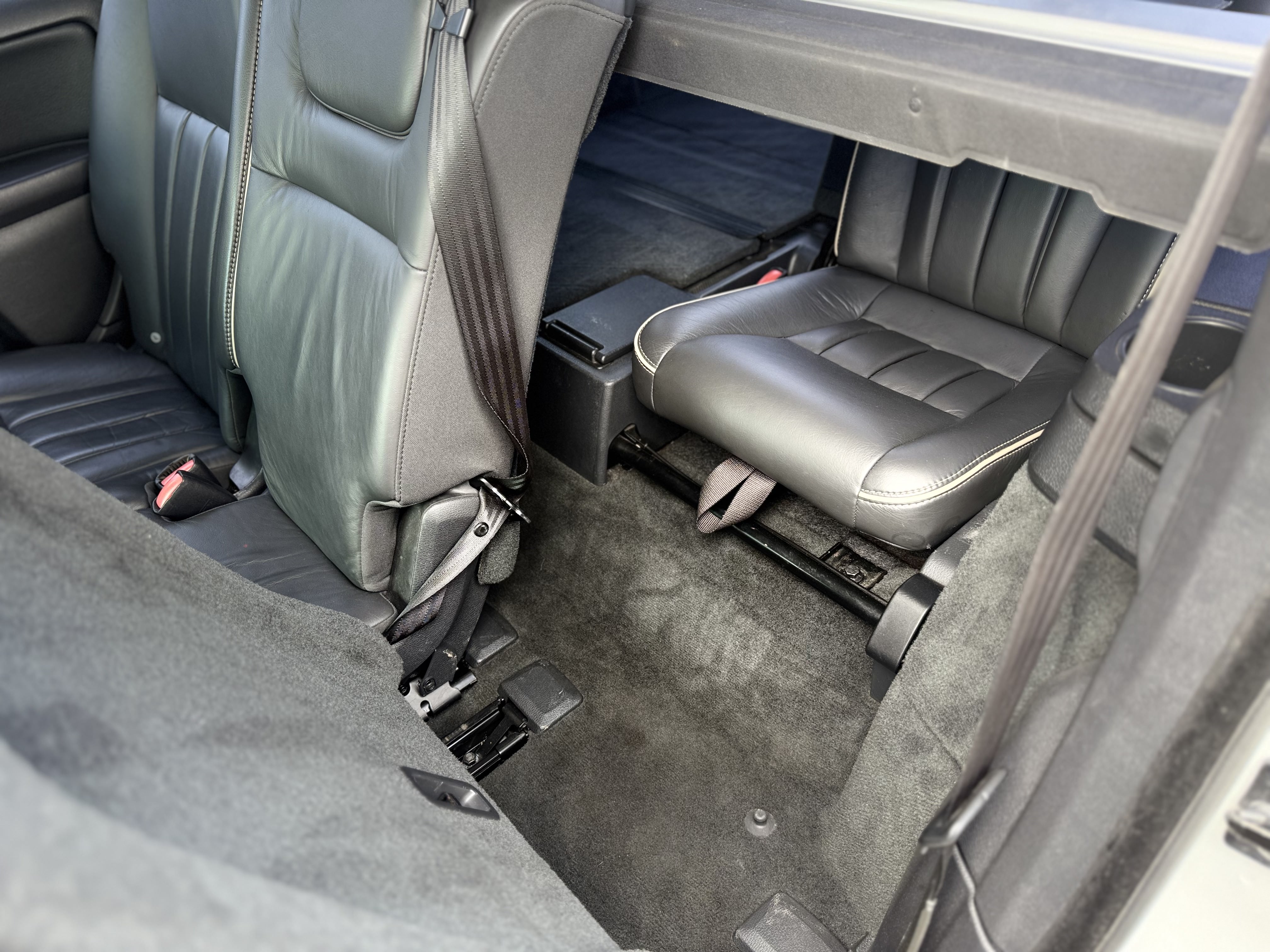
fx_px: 881
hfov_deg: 71.6
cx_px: 635
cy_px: 476
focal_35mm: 24
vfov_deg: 56.8
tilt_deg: -41.9
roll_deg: +6.9
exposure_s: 1/121
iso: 80
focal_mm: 6.76
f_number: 1.78
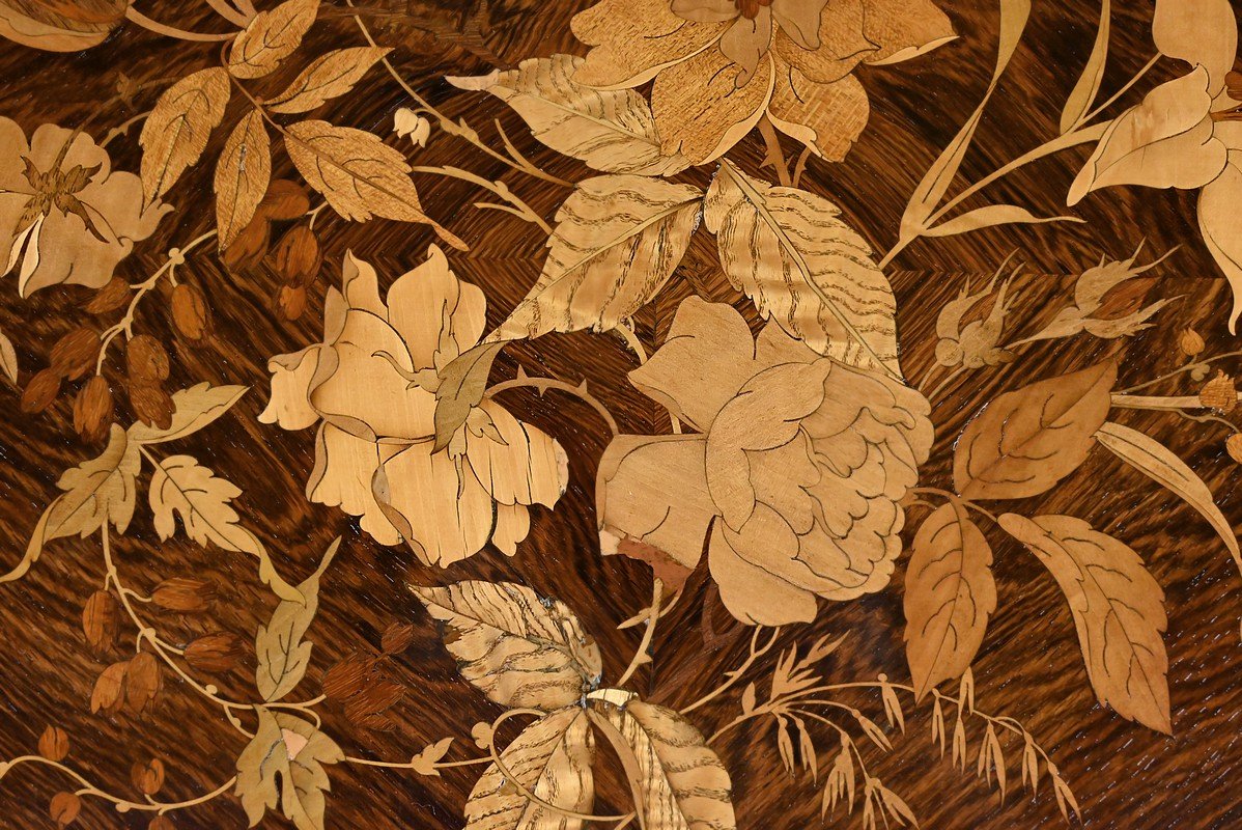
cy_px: 415
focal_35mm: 37
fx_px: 1277
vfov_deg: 36.0
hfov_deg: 51.9
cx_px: 621
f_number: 5.3
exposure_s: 1/50
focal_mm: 37
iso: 5000
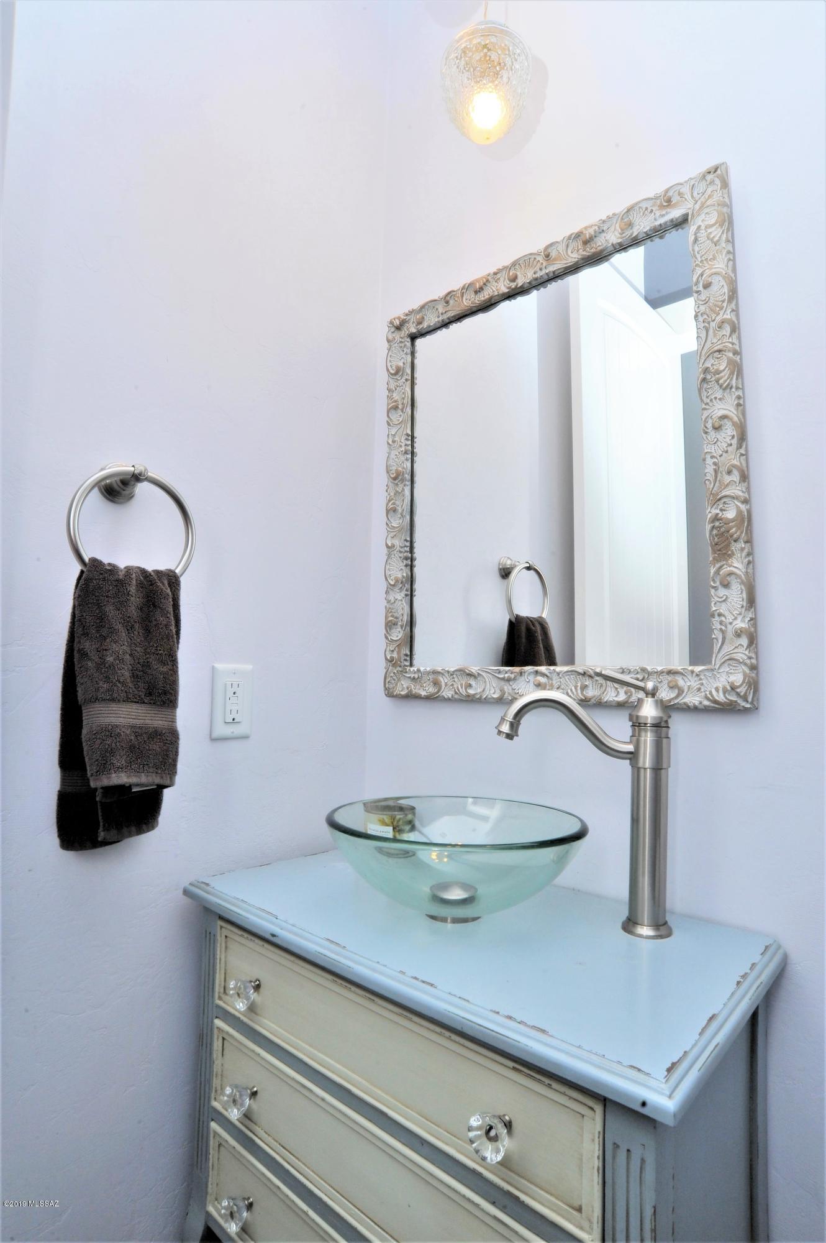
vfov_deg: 90.0
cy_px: 622
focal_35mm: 18
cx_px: 413
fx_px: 621
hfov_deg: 67.3
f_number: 18
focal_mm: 18
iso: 640
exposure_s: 1/50
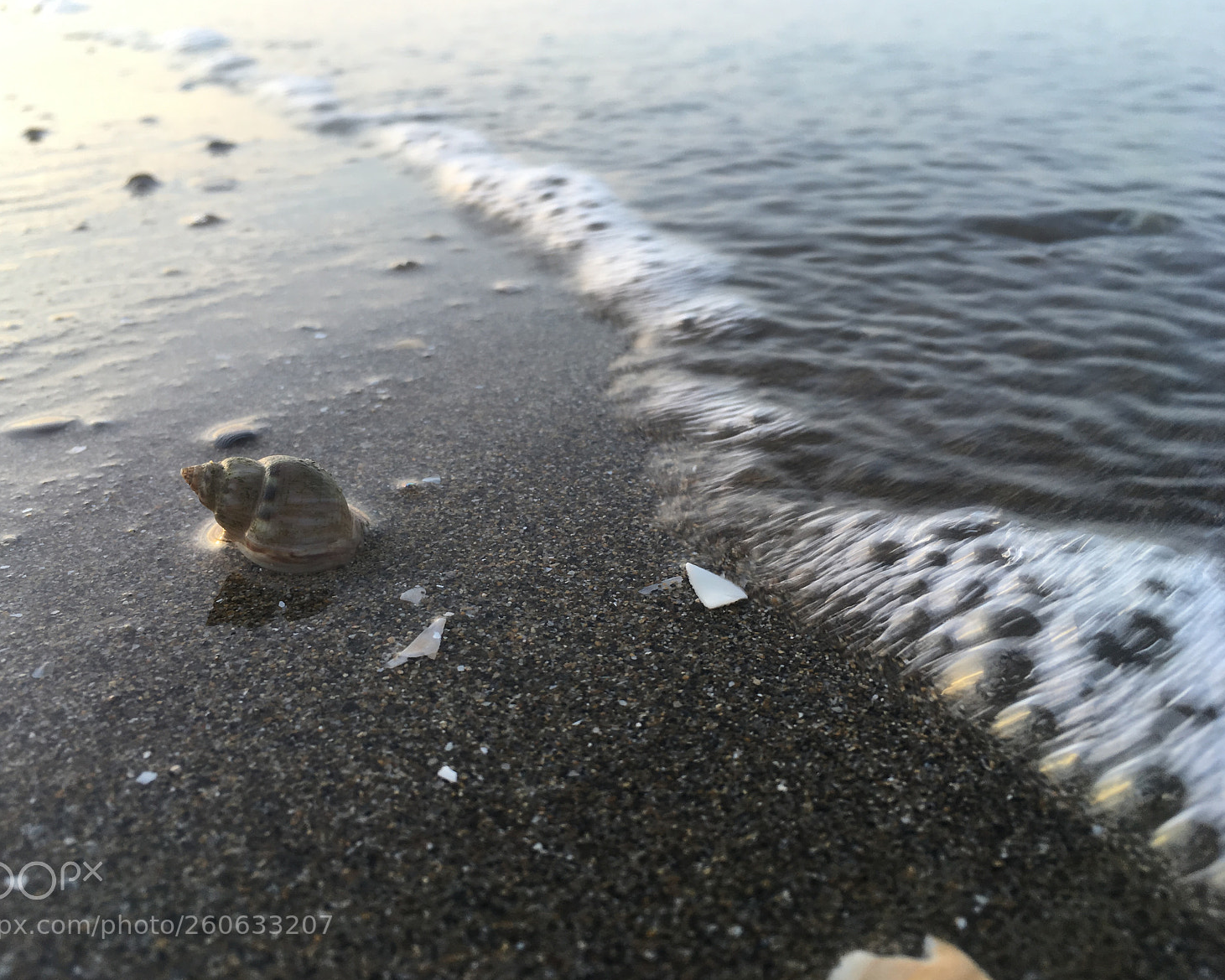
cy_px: 488
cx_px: 565
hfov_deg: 57.1
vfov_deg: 47.1
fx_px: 1124
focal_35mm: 31
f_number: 2.2
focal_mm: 4.15
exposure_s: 1/141
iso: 25
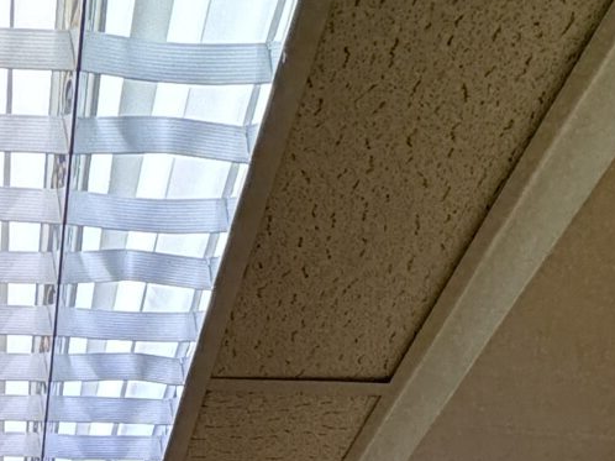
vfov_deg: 14.7
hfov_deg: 26.1
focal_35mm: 72
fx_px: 1279
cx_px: 58
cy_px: 1048
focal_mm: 2.22
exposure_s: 1/111
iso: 40
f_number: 2.2
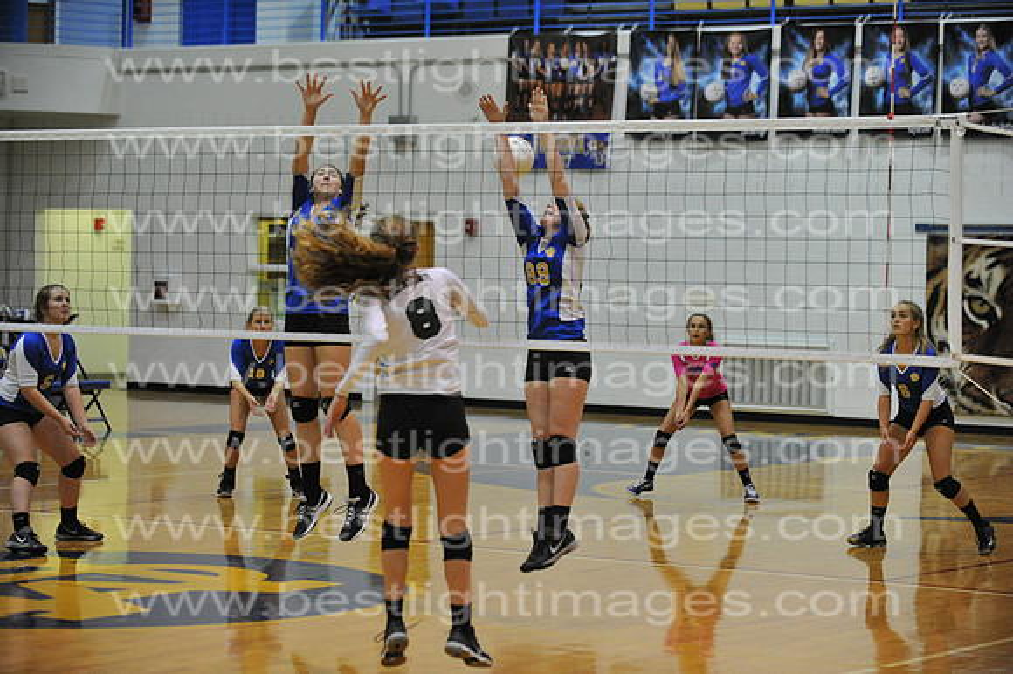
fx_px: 3937
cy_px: 337
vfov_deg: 9.8
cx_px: 506
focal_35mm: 140
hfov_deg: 14.7
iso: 8000
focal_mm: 140
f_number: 3.2
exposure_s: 1/800
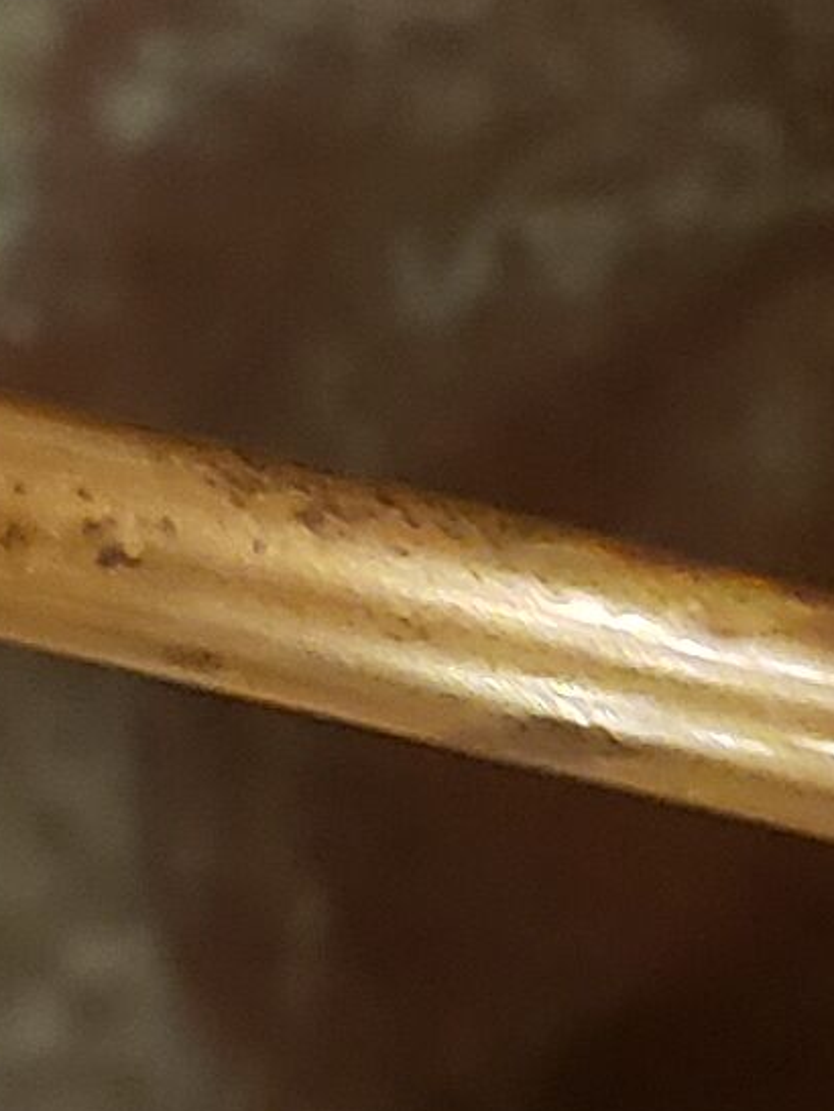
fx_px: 6163
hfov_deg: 7.7
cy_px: 586
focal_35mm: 192
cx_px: 281
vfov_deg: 10.3
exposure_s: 1/20
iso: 250
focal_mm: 4.3
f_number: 1.5
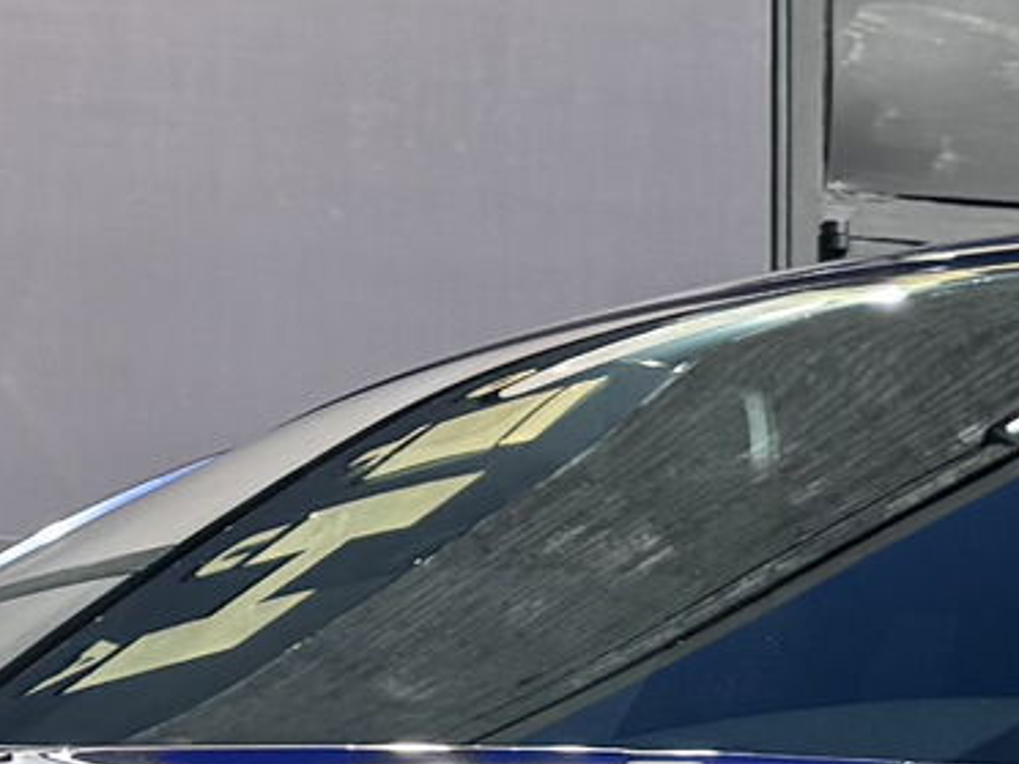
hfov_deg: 10.6
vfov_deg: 7.9
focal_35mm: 186
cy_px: 805
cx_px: 323
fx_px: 5475
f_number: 1.78
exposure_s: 1/2710
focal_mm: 6.76
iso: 80
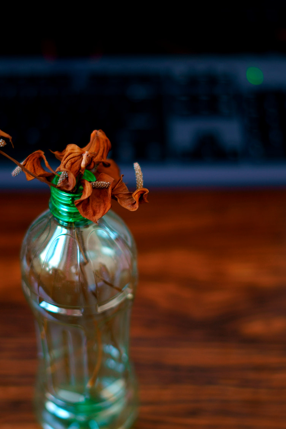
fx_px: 846
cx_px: 111
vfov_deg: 28.5
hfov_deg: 19.2
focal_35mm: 71
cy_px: 207
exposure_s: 1/30
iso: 100
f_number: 1.8
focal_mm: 50
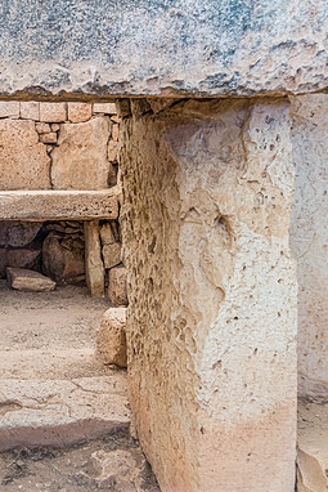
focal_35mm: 41
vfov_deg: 47.4
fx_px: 560
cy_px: 247
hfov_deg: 30.0
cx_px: -15
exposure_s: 1/60
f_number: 5
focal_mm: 18
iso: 400
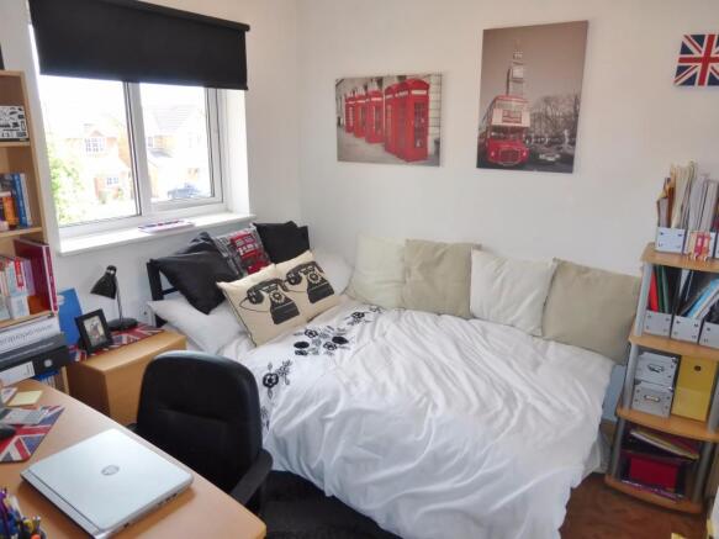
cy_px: 270
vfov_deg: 56.8
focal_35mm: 24
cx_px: 360
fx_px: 498
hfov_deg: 71.6
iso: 125
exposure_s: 1/60
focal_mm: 4.3
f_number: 3.3
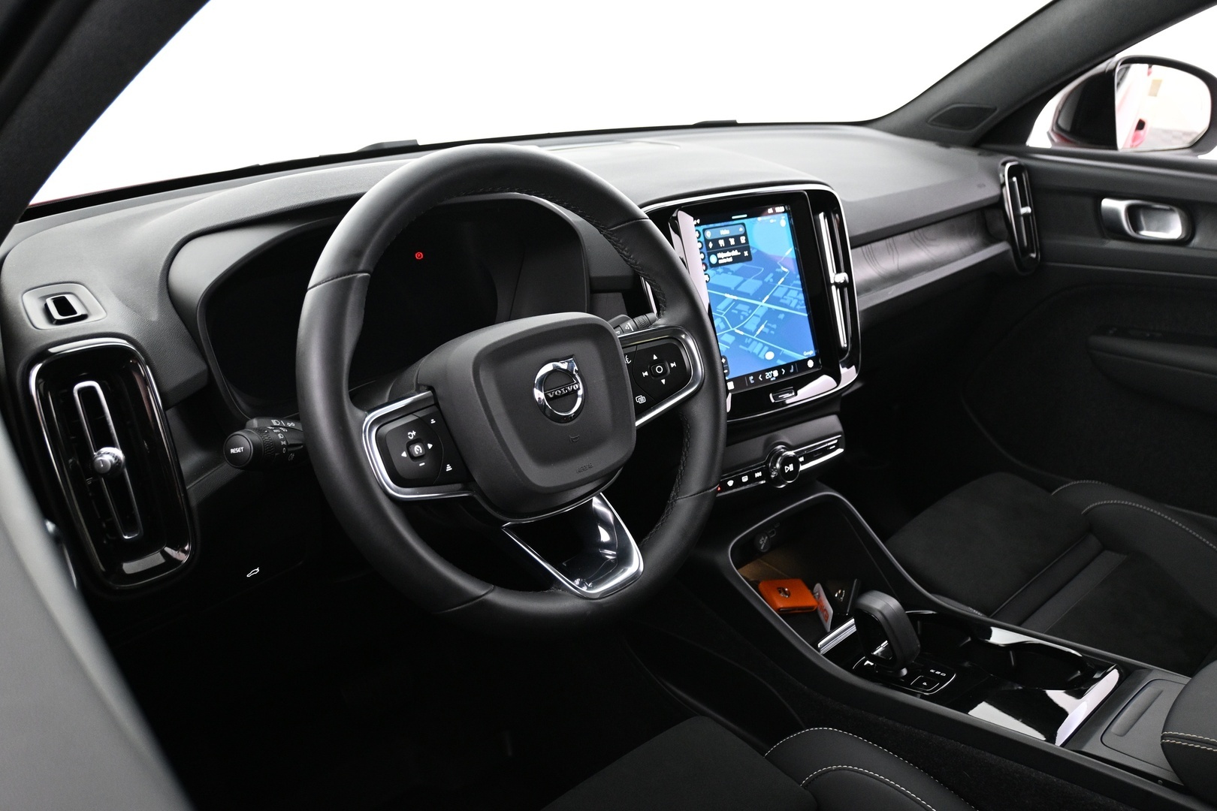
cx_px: 608
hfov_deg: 63.2
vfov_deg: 44.6
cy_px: 406
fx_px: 989
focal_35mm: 29
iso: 1600
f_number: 3.8
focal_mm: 19.5
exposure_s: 1/10
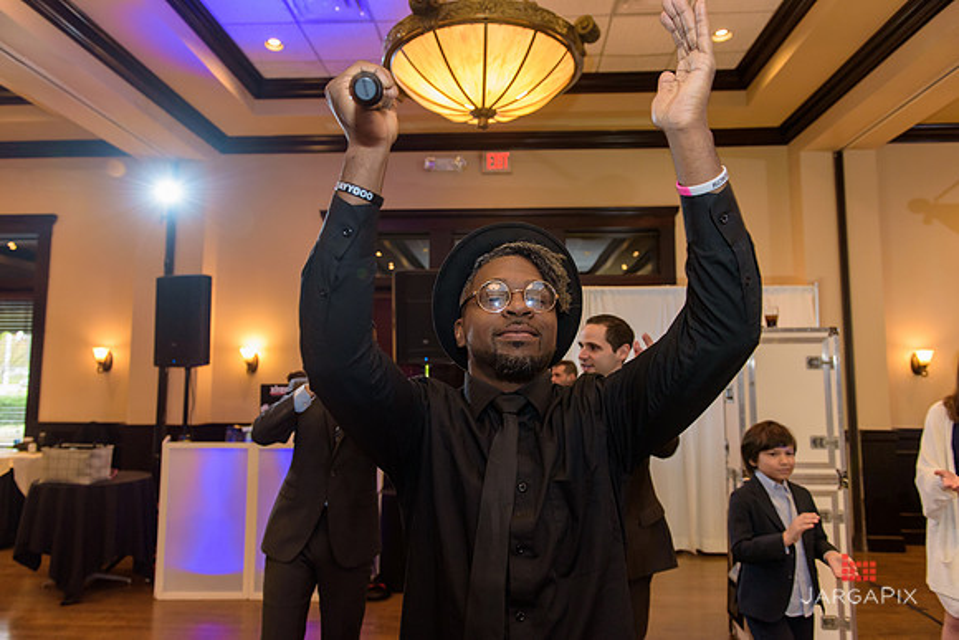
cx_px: 480
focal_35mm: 24
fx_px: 639
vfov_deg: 53.2
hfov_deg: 73.7
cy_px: 320
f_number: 3.2
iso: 1600
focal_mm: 24
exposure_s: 1/125
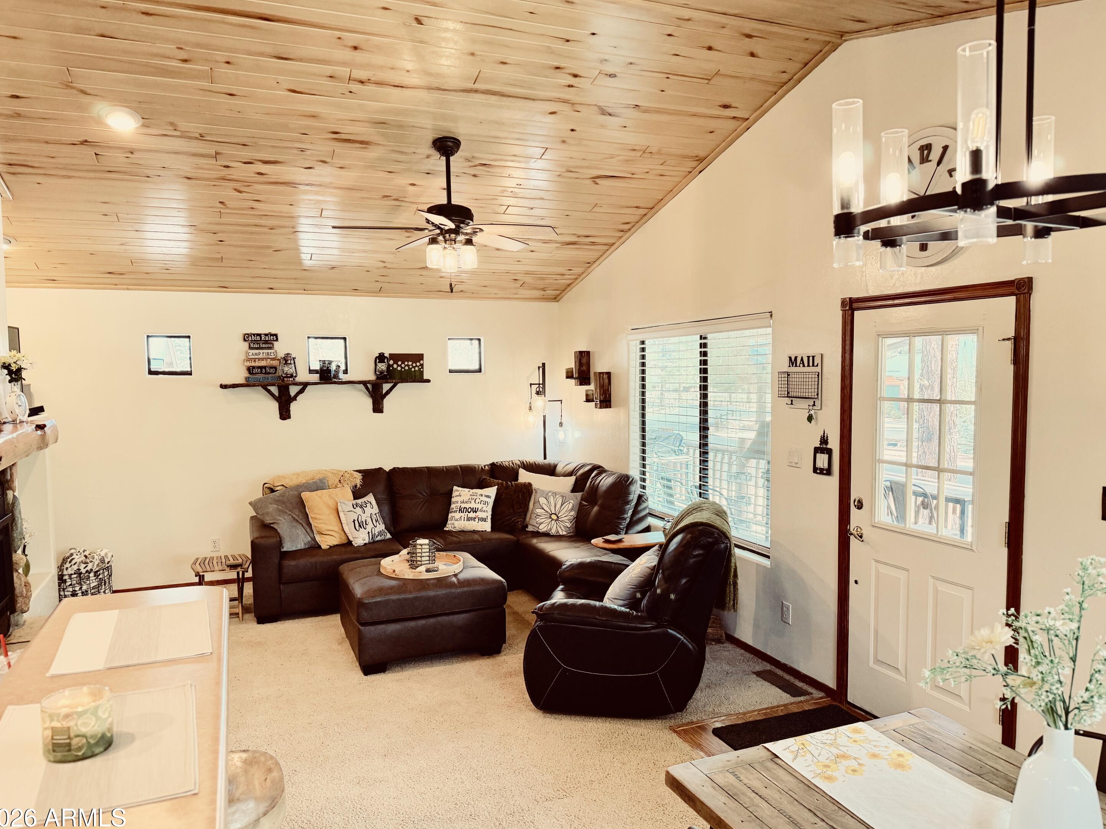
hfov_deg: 69.4
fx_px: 799
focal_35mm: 25
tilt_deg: -3.8
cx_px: 557
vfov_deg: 54.9
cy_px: 426
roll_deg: +0.6
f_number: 1.78
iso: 250
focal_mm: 6.76
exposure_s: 1/120
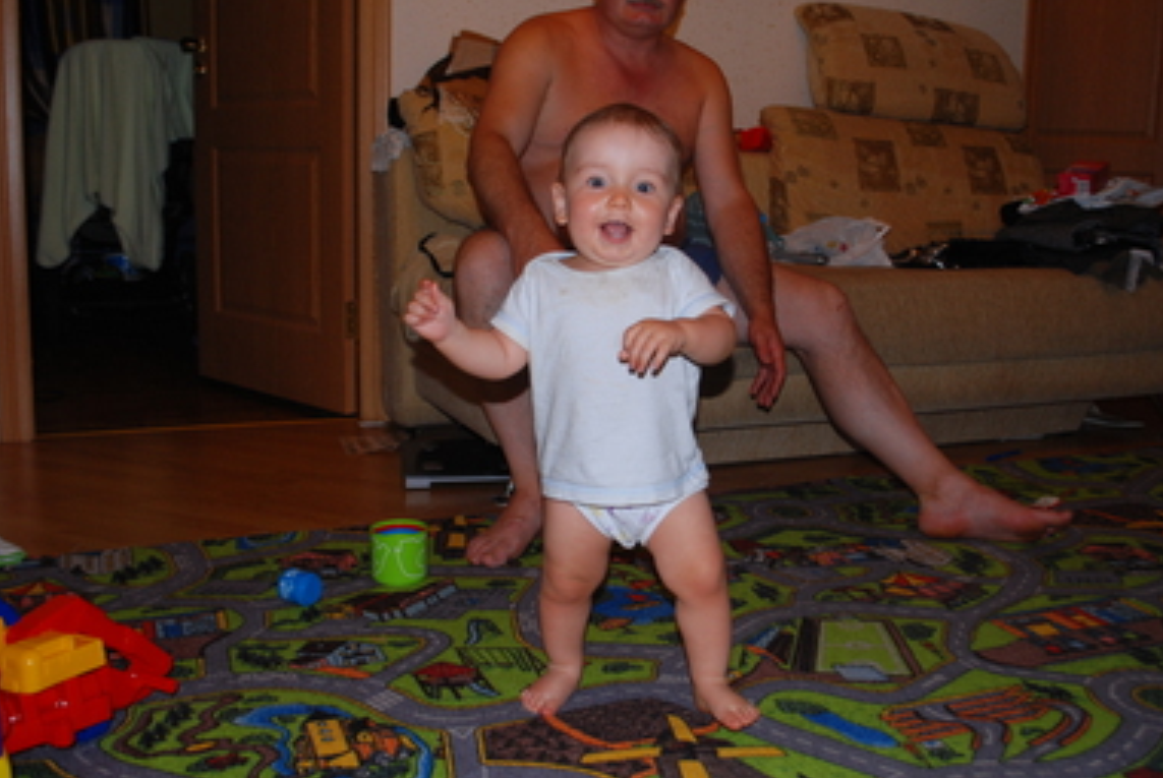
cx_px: 629
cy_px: 362
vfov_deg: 34.3
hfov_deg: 49.5
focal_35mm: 39
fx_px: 1261
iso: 200
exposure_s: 1/60
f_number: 4
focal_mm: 22
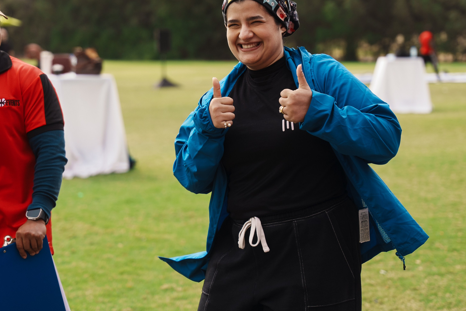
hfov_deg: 19.1
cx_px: 200
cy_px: 129
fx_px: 1385
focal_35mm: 107
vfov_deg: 12.8
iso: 400
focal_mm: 70
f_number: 2.8
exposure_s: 1/1600
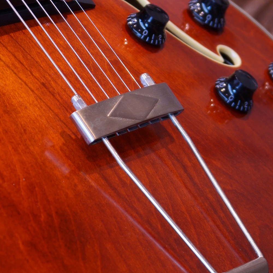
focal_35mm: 263
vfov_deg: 6.7
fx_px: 2348
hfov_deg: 6.6
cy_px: 167
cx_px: 69
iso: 100
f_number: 5
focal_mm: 75
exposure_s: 1/8
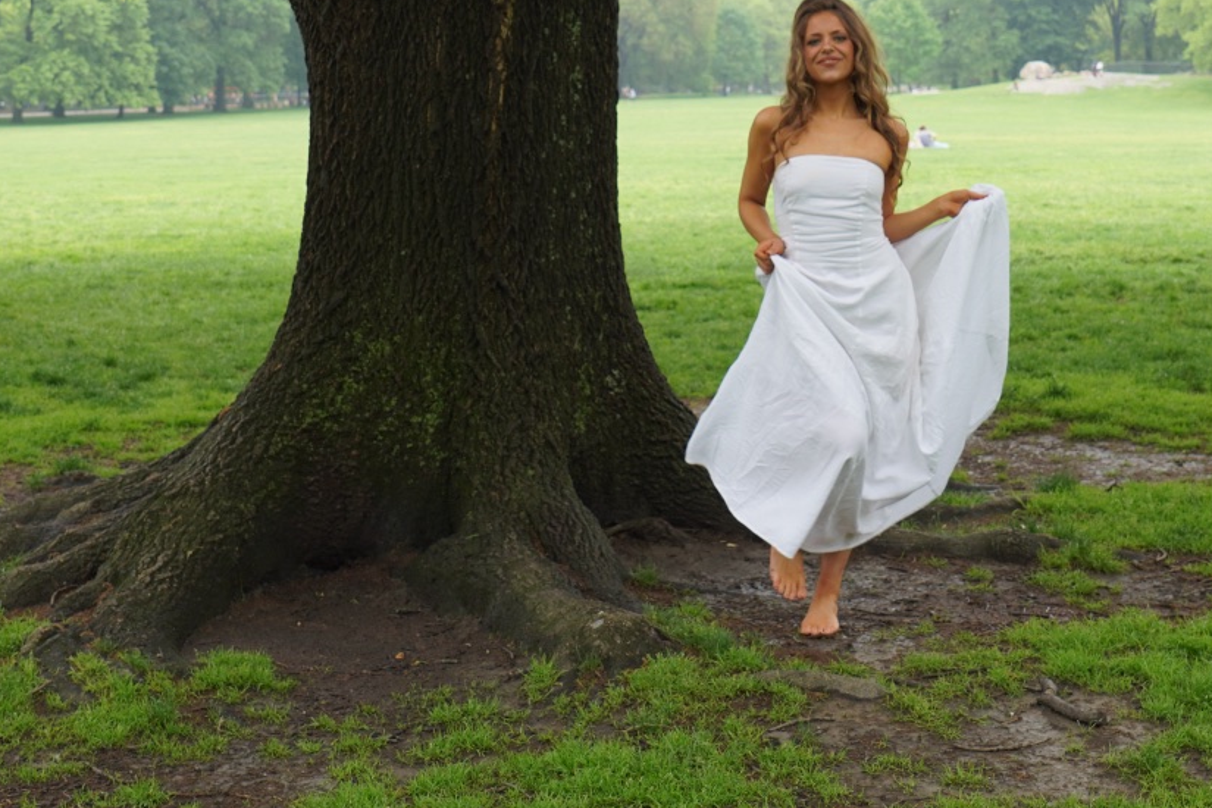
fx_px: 2020
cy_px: 140
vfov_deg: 22.3
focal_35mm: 60
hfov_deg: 33.3
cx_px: 710
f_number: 4
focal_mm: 22
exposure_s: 1/160
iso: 100
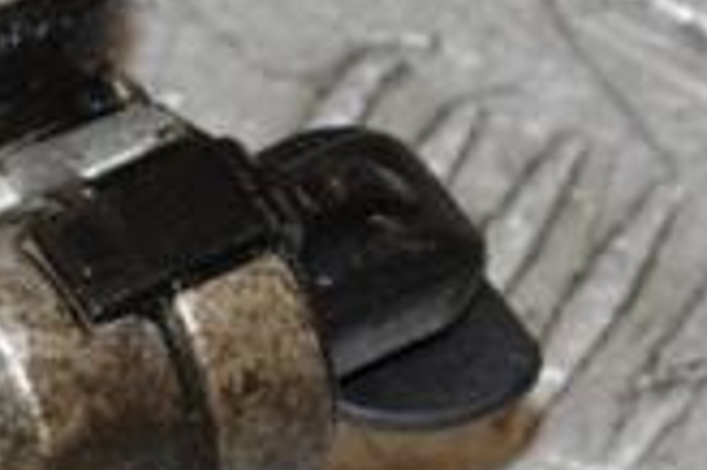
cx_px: -547
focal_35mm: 577
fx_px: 11317
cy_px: 427
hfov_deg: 3.6
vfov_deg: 2.4
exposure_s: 1/200
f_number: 10
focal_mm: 105
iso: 800
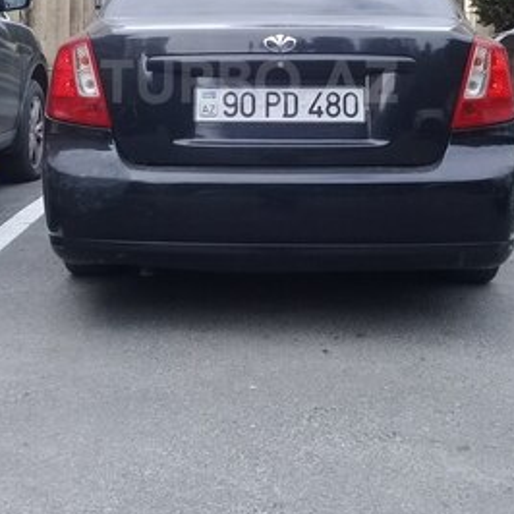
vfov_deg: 32.2
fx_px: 857
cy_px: 81
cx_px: 249
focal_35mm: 51
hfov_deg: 33.4
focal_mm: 3.3
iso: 50
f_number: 2.2
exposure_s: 1/228
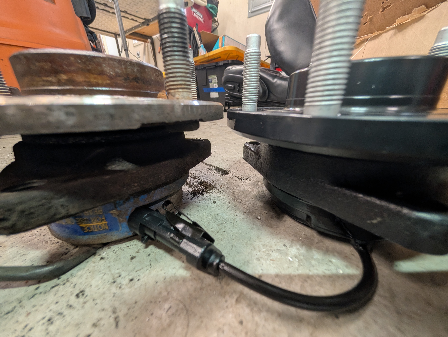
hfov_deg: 110.5
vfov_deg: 94.6
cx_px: 224
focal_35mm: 12
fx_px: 156
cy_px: 168
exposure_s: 1/40
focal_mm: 2.02
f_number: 1.7
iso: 150
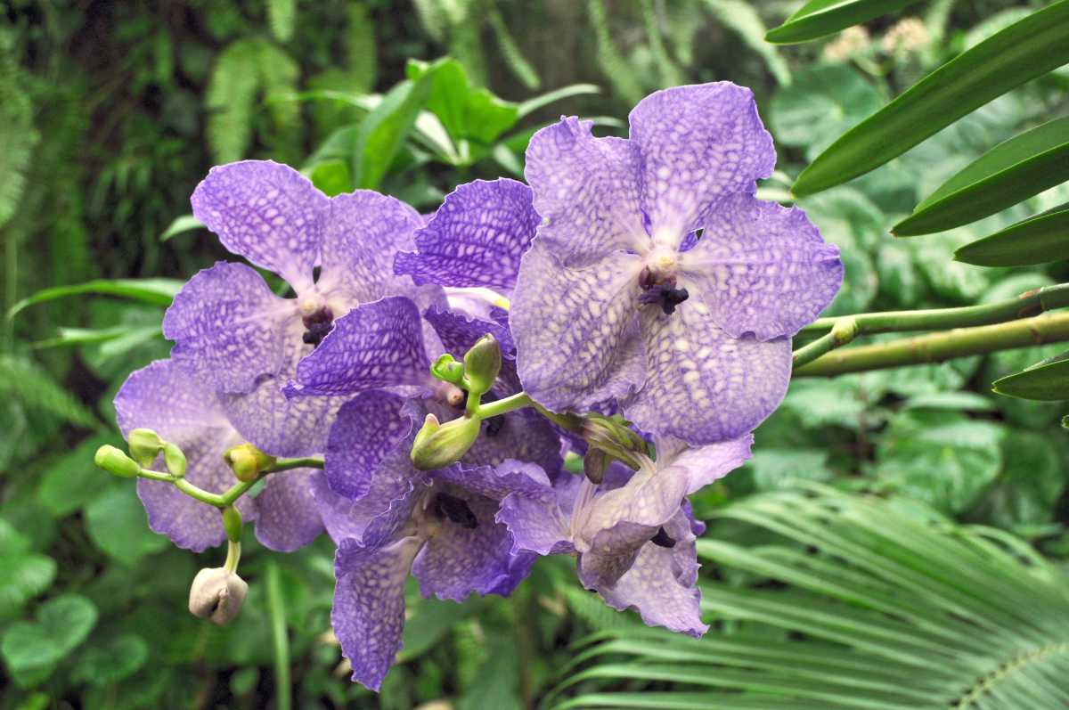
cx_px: 534
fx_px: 1290
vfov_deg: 30.8
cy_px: 355
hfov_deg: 45.0
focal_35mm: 44
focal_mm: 29
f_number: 6.3
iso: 640
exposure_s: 1/60
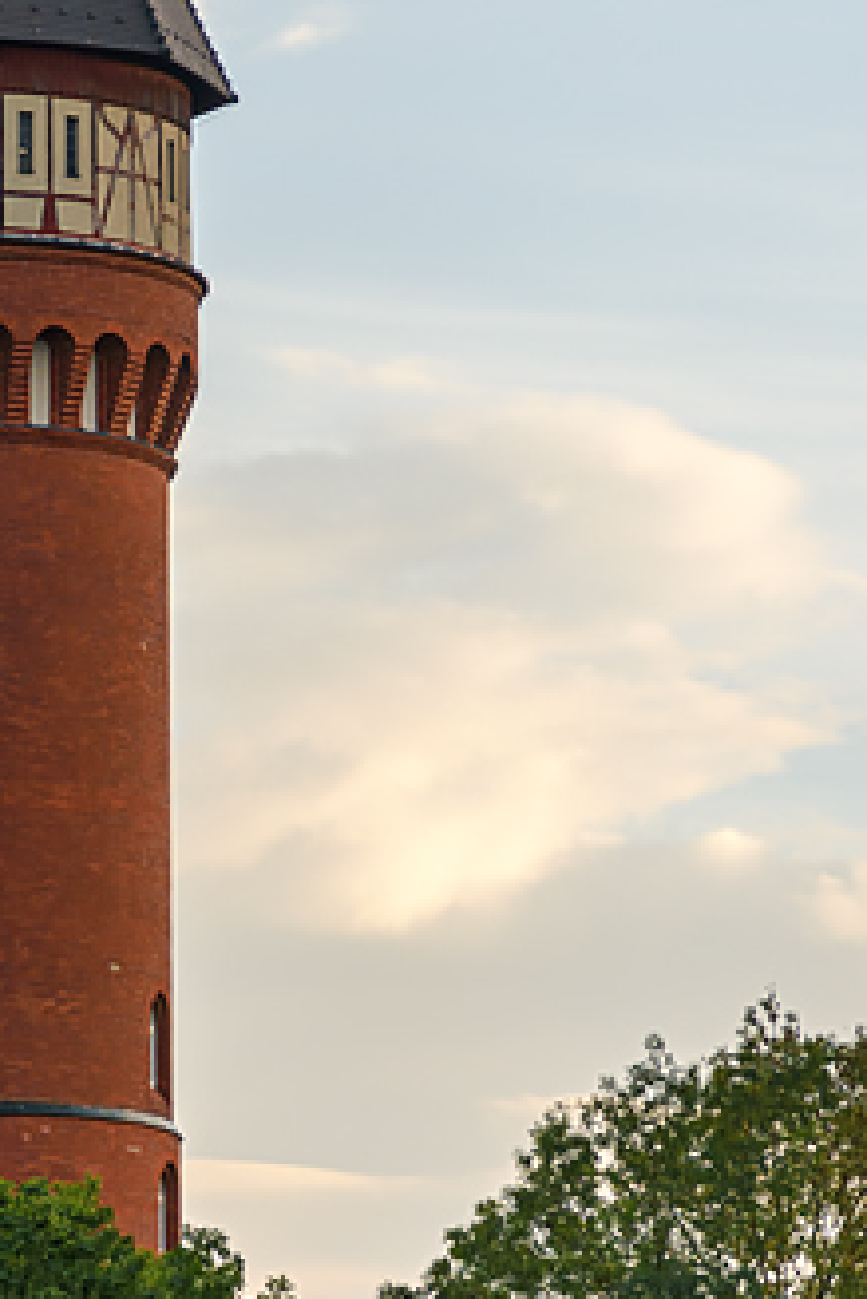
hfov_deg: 5.1
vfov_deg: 7.7
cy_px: 772
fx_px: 9648
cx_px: 4
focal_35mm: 267
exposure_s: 1/320
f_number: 6.3
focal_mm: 65
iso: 200
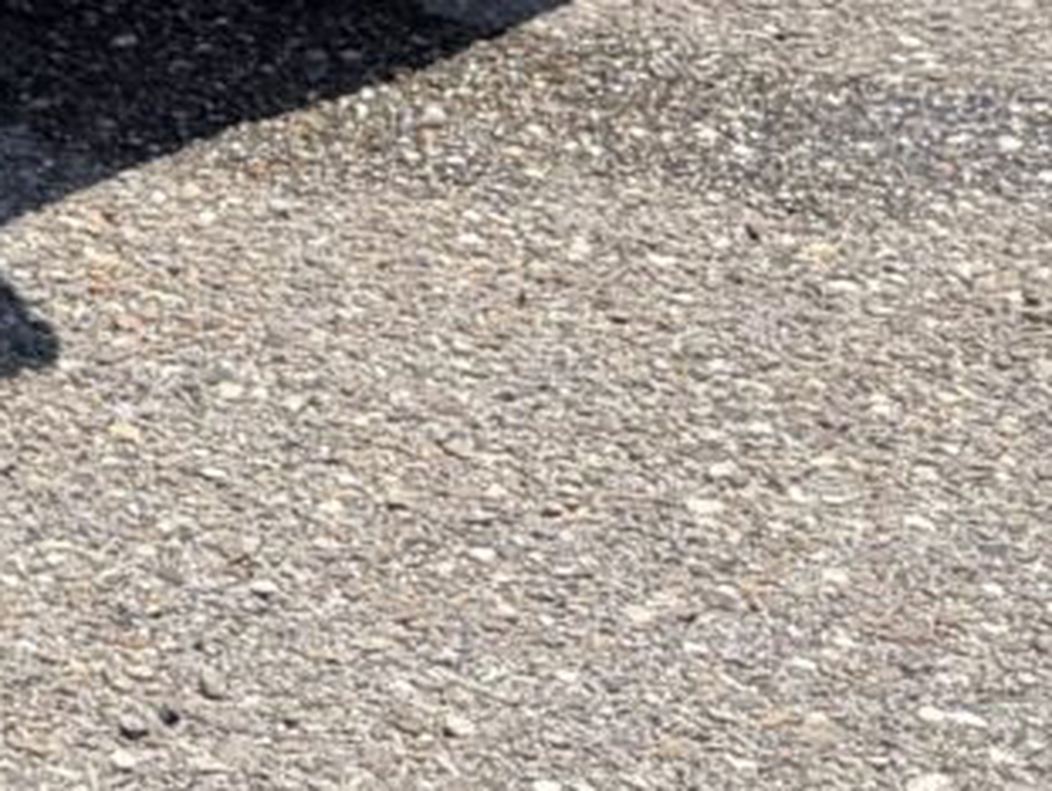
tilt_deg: -6.2
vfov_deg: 9.1
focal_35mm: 148
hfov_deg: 11.4
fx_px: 4503
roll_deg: +1.8
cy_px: -1028
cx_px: -1370
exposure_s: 1/2232
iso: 80
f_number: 1.78
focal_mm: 6.76
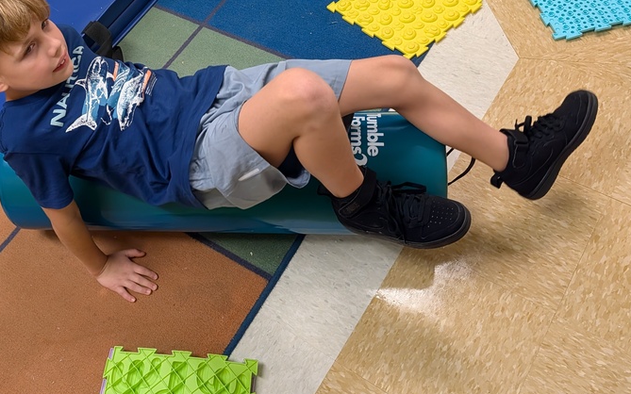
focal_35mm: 39
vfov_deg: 32.3
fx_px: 671
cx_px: 225
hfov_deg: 49.7
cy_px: 107
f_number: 1.68
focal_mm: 6.9
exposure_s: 1/120
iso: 212
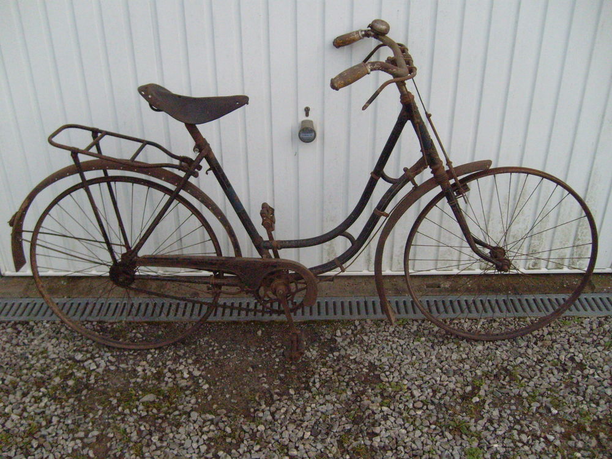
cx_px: 306
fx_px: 619
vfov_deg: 40.7
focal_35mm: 35
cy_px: 230
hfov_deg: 52.6
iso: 400
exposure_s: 1/500
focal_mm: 5.8
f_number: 7.1
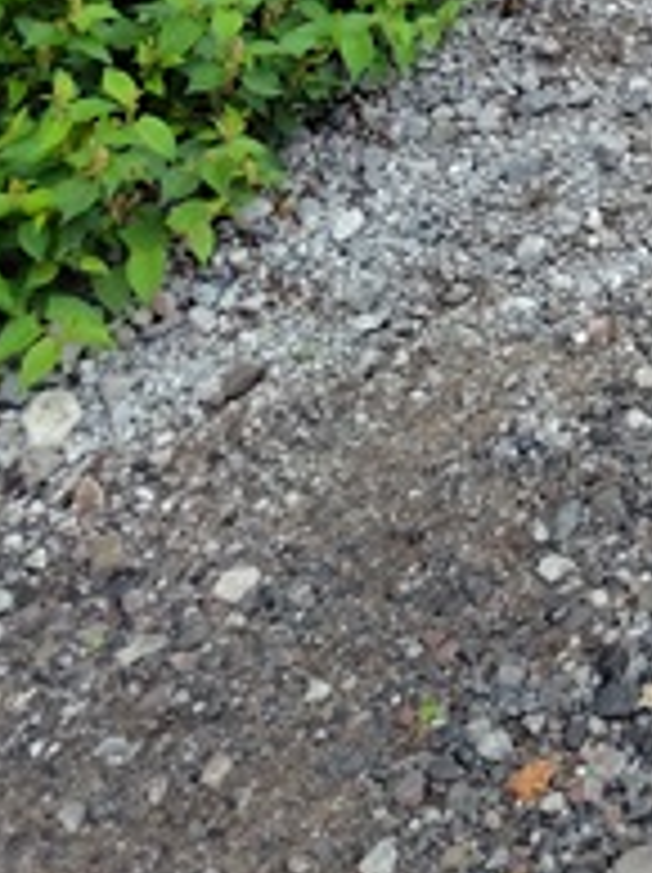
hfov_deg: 17.0
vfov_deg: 21.1
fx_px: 1913
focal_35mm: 76
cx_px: 1052
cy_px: -486
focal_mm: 5.6
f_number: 1.9
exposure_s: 1/146
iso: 50
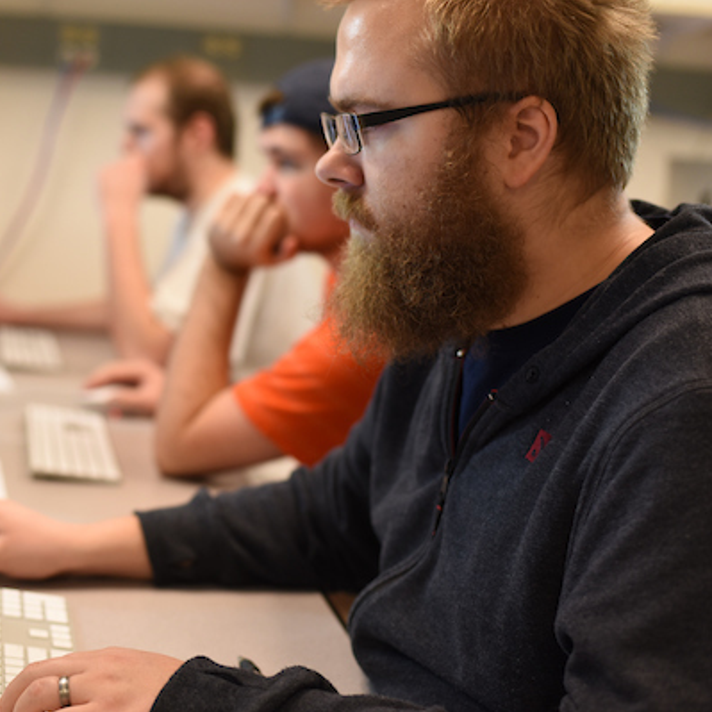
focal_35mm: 64
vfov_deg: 26.9
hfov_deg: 26.5
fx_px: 1489
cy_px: 356
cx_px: 180
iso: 800
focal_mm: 50
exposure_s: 1/160
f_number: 2.5
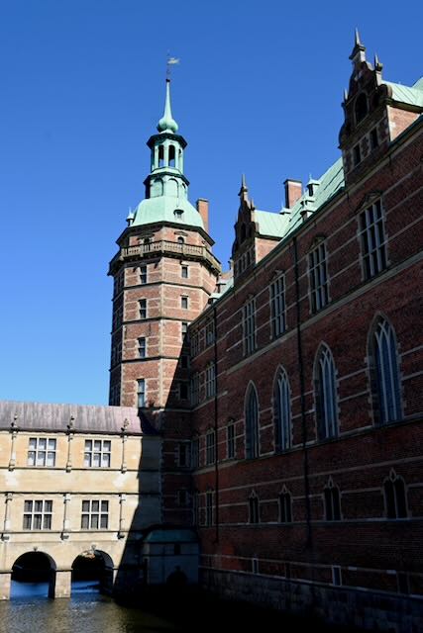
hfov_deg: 36.2
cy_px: 316
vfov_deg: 52.2
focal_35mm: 37
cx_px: 212
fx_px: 647
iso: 100
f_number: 8
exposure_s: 1/250
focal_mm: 24.5
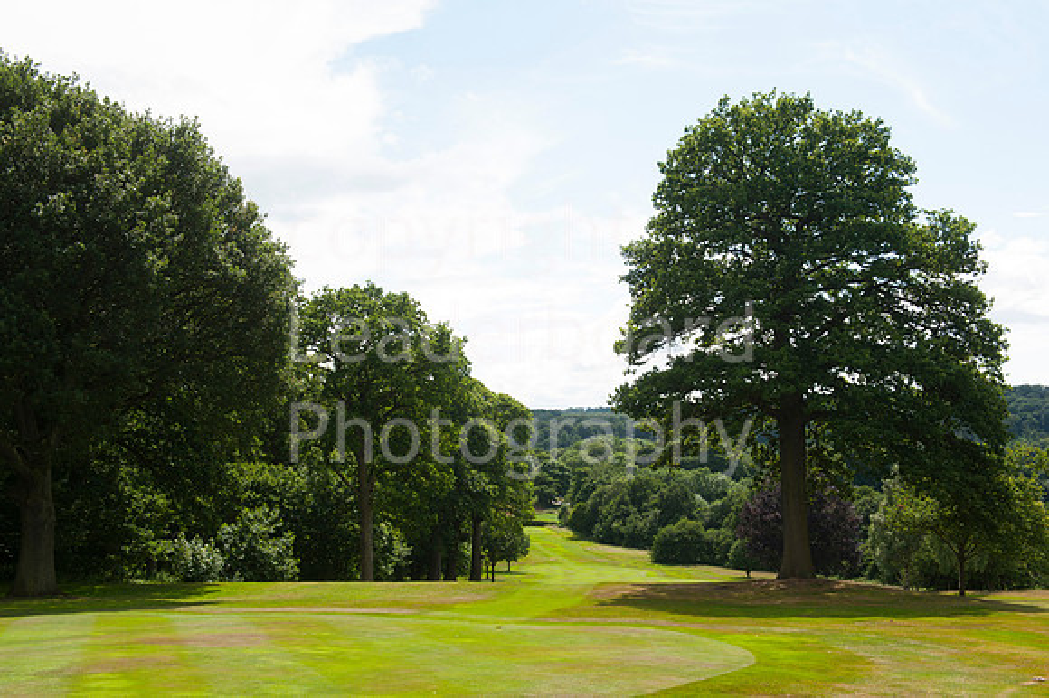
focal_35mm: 40
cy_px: 349
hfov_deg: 48.5
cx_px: 524
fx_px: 1165
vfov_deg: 33.4
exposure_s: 1/400
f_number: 7.1
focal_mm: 40
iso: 320
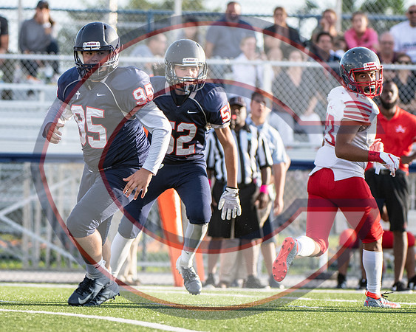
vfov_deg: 3.0
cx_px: 107
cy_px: 95
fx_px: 6360
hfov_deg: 3.7
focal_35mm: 517
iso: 450
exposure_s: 1/1000
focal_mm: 240
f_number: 4
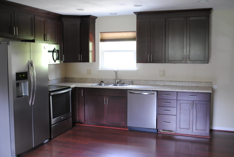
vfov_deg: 34.3
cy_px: 78
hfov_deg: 49.5
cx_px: 117
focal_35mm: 39
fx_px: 254
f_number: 4.2
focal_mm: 26
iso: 400
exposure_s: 1/10
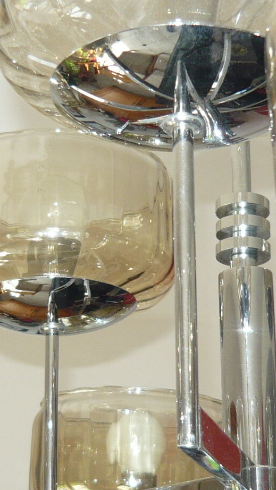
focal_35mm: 85
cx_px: 150
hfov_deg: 14.2
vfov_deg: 25.0
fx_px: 1106
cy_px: 301
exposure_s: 1/80
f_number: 2.8
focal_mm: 5.5
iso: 100
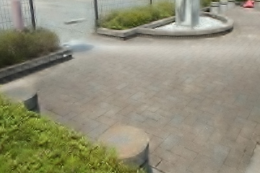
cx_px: 166
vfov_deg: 37.1
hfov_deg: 53.7
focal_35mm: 35
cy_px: 46
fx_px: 253
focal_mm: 3.7
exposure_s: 1/800
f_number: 3.5
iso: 125
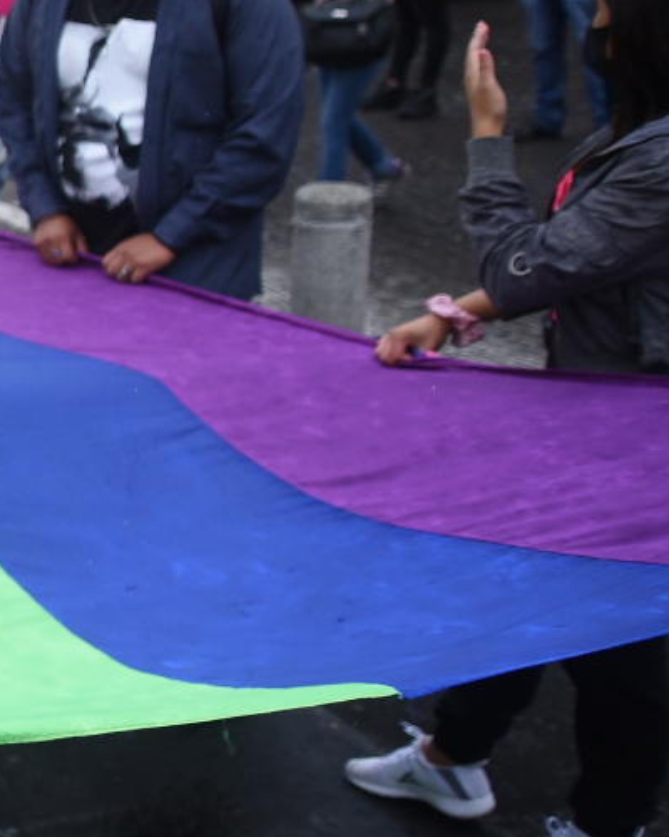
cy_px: 323
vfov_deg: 26.0
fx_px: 1807
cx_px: -676
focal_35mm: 73
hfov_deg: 16.2
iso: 640
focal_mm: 24
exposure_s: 1/3200
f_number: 3.5
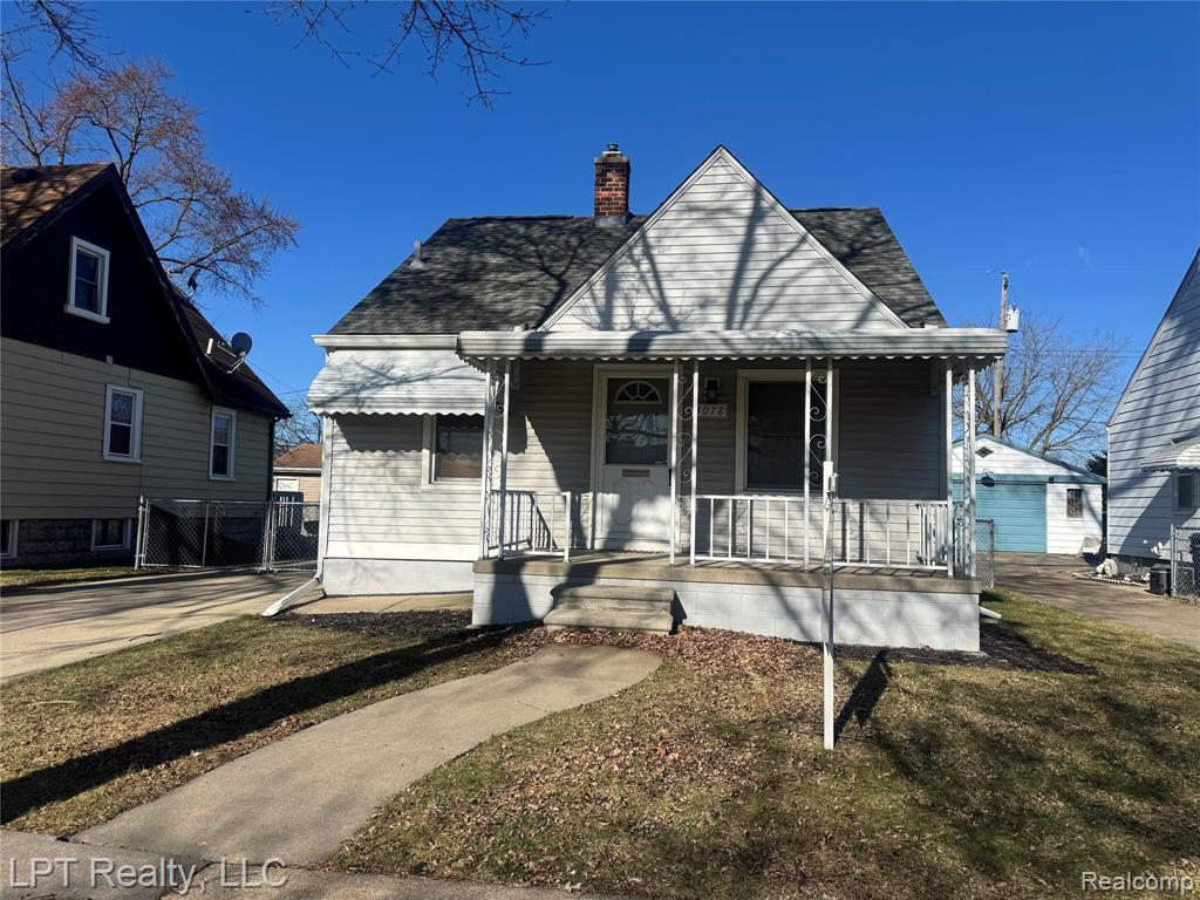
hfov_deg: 71.6
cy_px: 450
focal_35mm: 24
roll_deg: -1.0
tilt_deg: +3.6
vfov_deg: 56.8
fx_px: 832
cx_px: 600
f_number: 1.78
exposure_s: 1/7092
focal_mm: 6.76
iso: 80
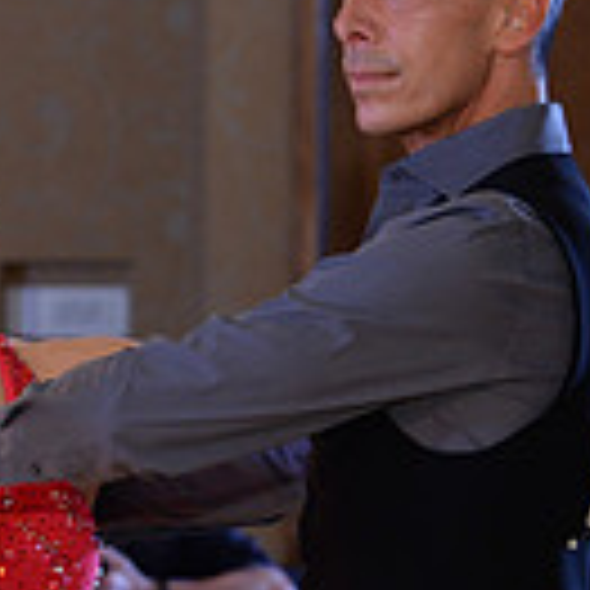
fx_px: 6672
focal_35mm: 346
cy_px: 874
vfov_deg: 5.0
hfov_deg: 5.1
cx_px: 38
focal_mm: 92
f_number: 5
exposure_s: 1/250
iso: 1600
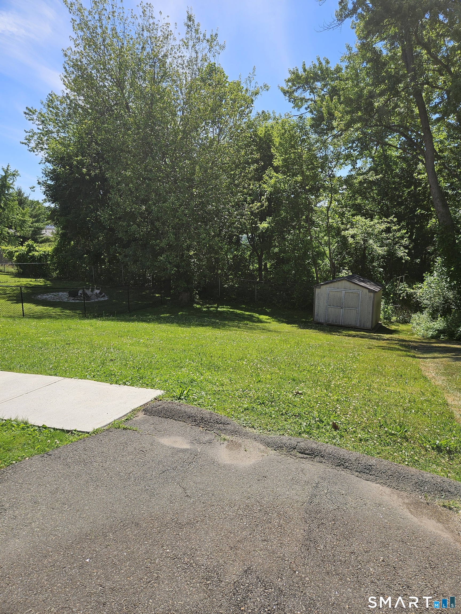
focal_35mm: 23
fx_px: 408
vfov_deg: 73.9
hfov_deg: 58.9
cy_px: 307
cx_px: 230
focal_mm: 5.4
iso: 25
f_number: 1.8
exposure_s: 1/1550
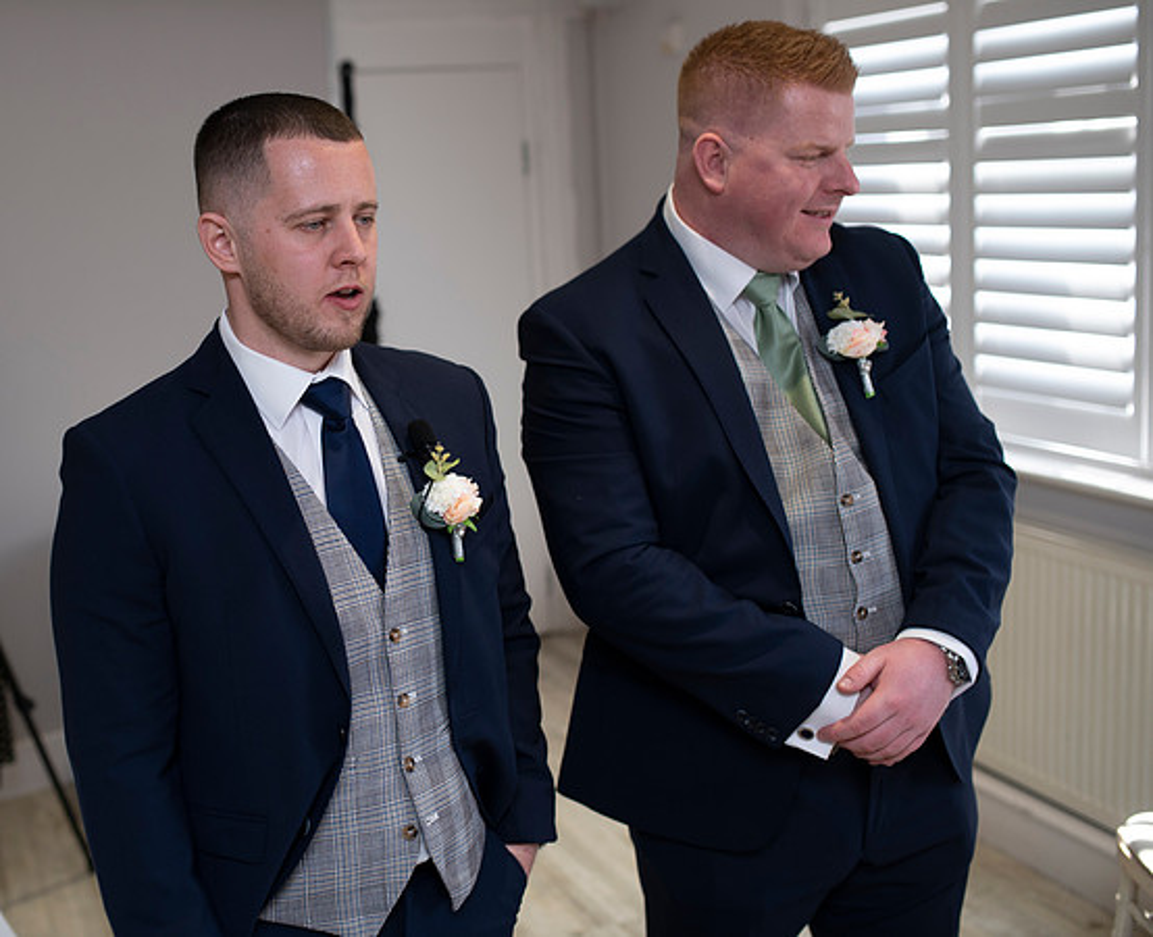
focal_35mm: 45
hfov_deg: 40.1
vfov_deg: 33.6
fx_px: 1550
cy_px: 406
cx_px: 355
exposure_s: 1/125
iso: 200
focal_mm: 35
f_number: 2.5
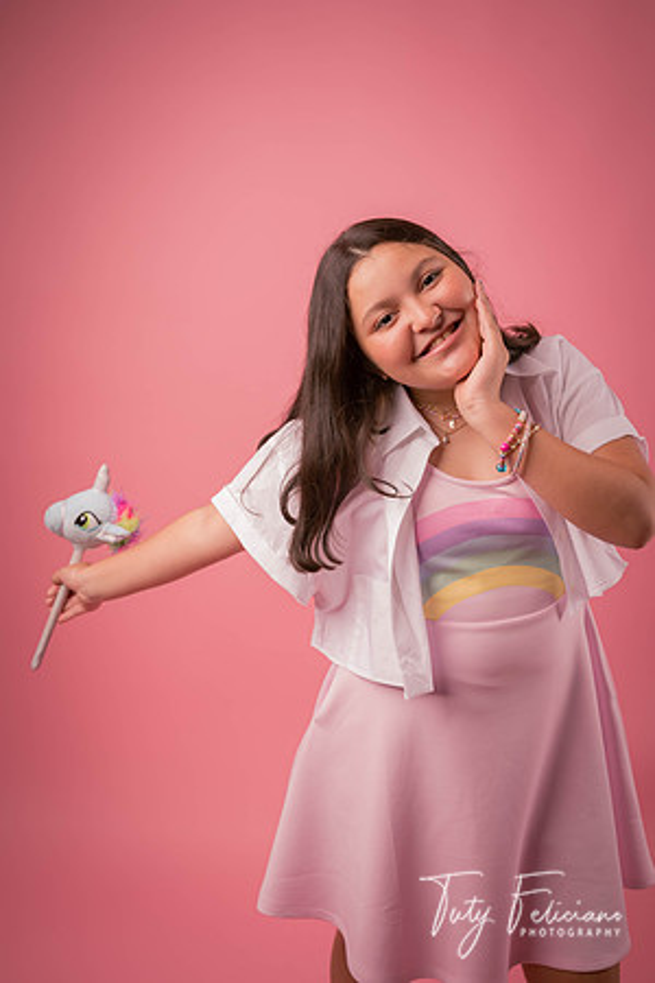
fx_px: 1010
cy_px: 492
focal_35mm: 37
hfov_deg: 35.9
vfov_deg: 51.9
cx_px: 328
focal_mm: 37
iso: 64
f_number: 6.3
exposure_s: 1/200
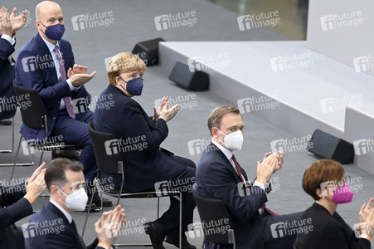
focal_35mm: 330
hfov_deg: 6.2
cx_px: 187
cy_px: 124
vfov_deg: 4.2
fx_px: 3426
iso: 8000
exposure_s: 1/400
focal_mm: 330
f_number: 5.6
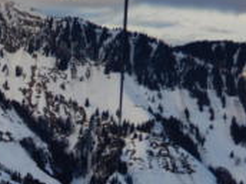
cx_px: -90
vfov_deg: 12.0
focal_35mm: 122
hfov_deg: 15.3
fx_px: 867
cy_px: 189
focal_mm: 7.5
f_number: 4
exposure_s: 1/400
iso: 80
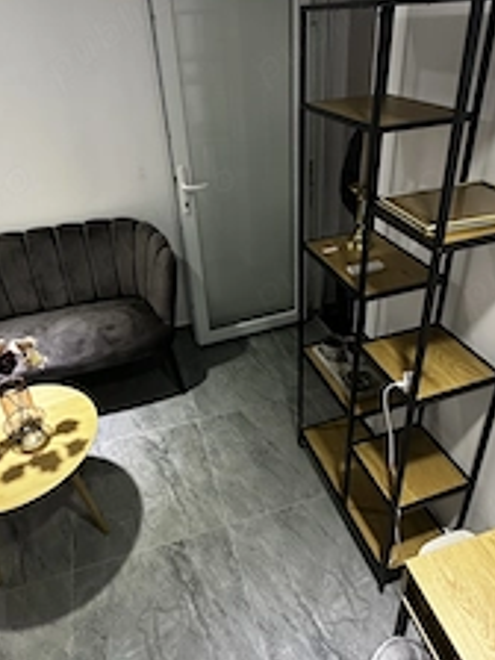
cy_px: 286
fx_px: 477
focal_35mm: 25
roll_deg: +5.0
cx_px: 245
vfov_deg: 69.1
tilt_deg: -30.7
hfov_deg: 54.9
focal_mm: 2.22
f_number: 2.2
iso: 320
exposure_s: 1/74
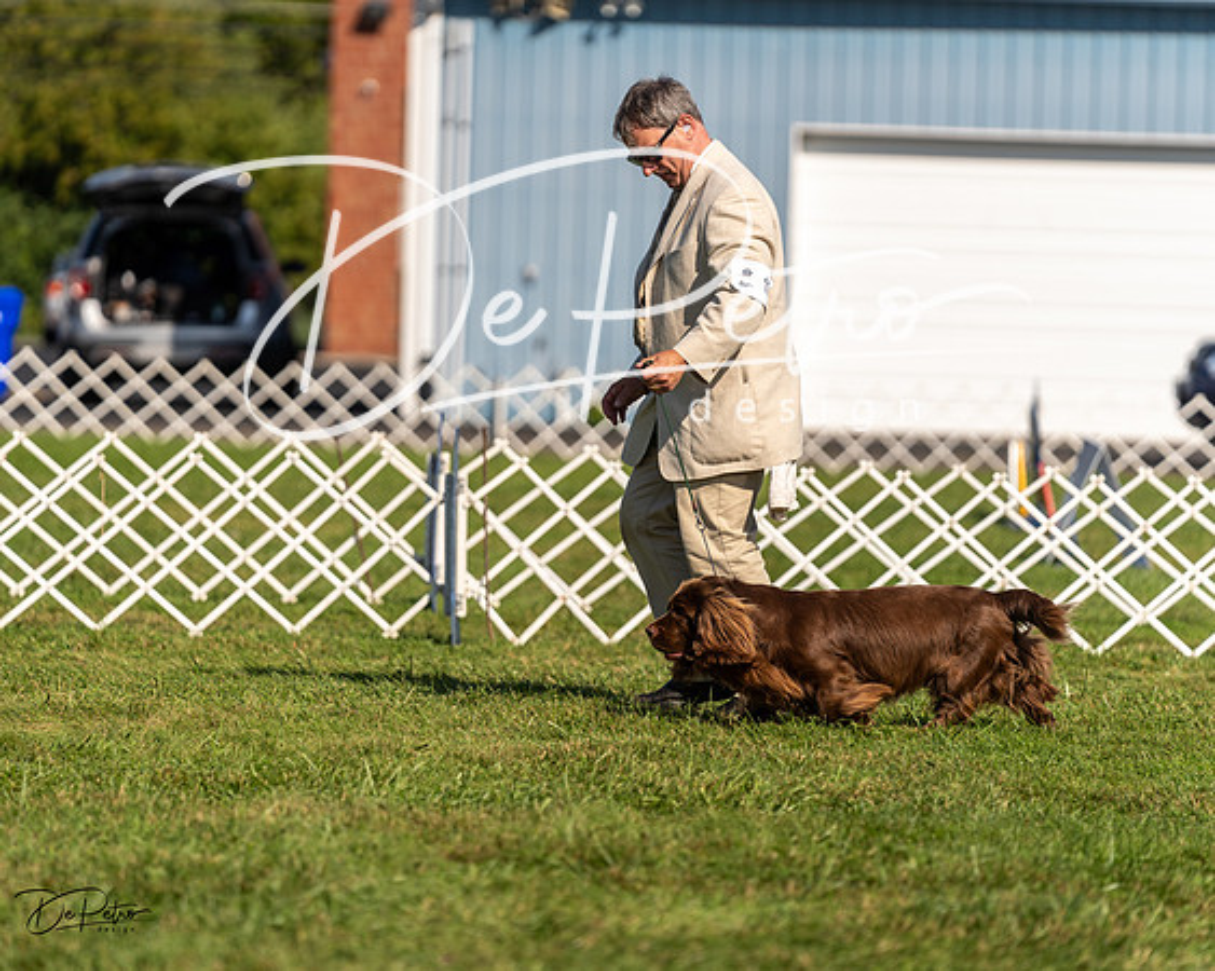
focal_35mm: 216
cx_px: 608
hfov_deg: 8.9
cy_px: 486
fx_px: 7773
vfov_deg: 7.1
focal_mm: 192
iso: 100
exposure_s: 1/2500
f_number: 3.2
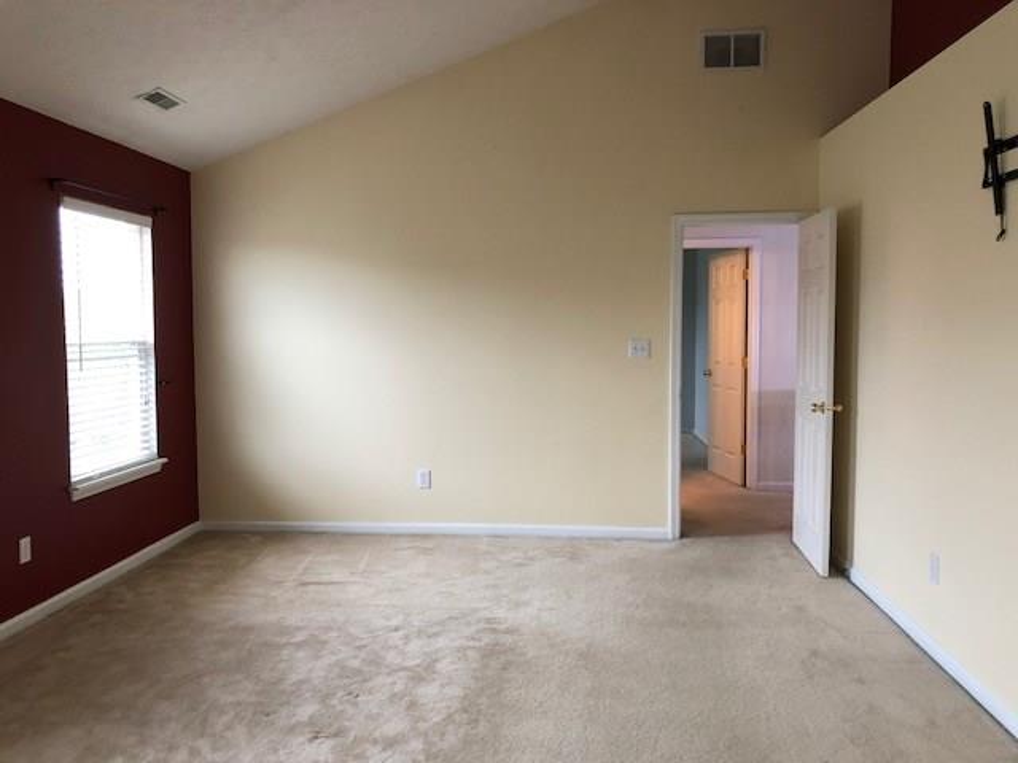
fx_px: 823
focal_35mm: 28
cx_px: 509
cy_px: 382
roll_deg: +0.6
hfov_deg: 63.4
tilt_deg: -3.2
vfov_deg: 49.7
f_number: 1.8
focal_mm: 3.99
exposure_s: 1/20
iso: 40
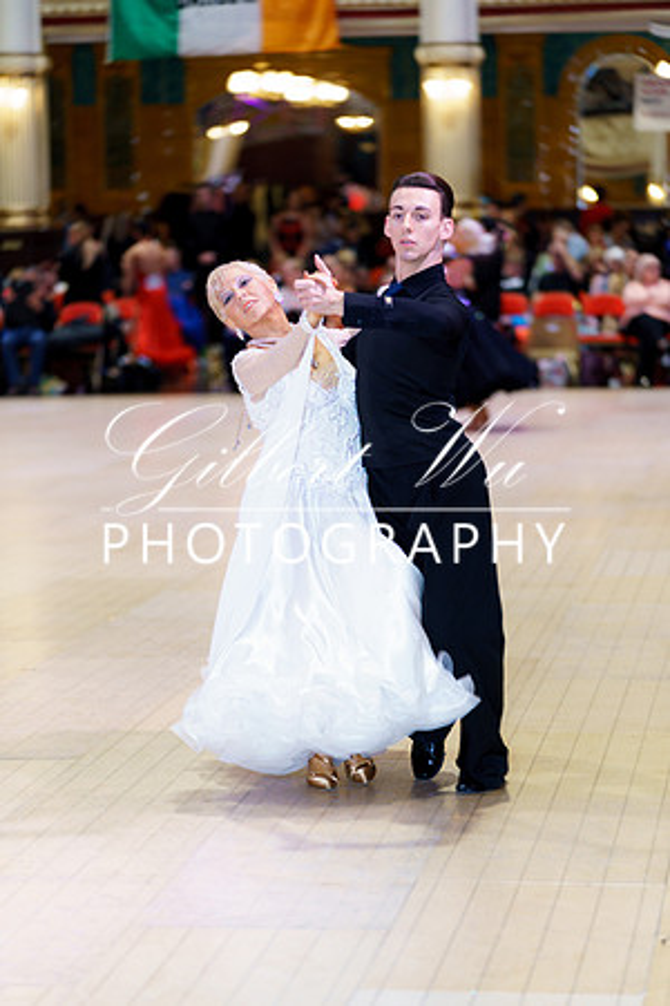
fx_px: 3629
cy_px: 503
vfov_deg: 15.8
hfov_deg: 10.5
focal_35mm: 130
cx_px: 335
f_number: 2.8
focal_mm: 130
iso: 640
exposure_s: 1/160
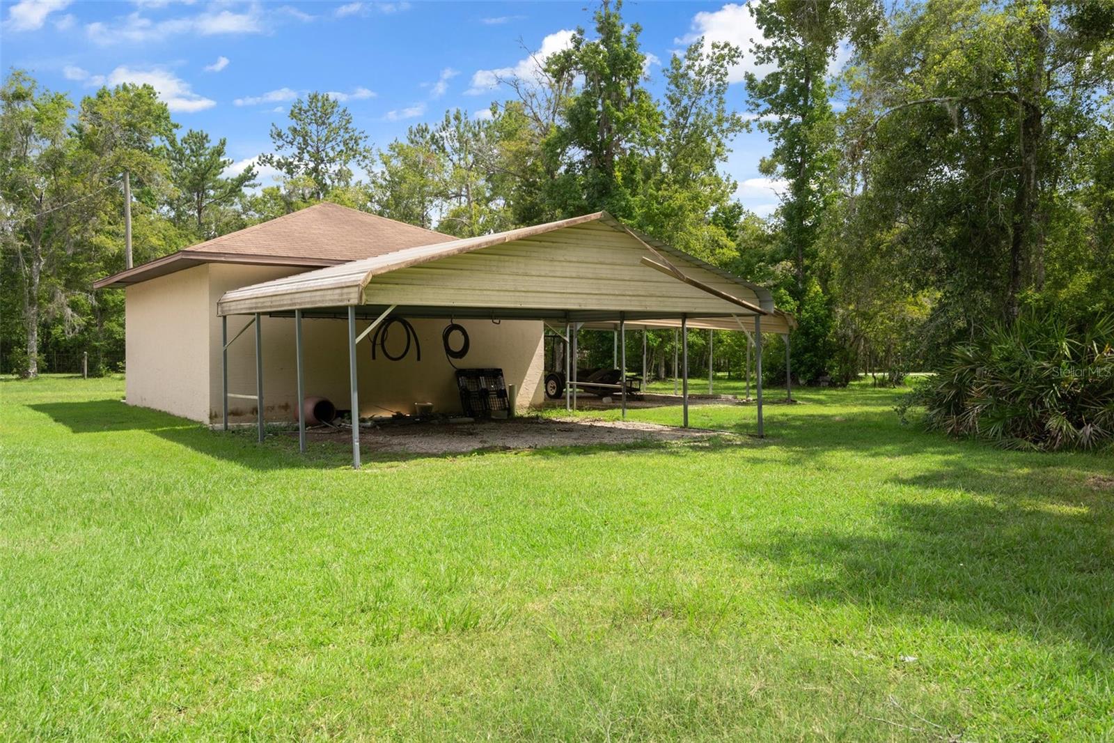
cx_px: 557
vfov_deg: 44.9
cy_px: 372
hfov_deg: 63.7
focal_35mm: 29
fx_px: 897
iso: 320
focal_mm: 29
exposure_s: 1/80
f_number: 8
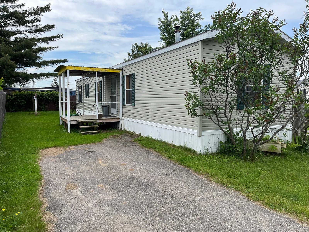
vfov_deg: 53.1
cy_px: 116
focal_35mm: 26
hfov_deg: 67.3
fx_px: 232
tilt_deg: -4.6
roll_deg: +0.0
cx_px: 154
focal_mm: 5.1
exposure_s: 1/1802
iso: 50
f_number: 1.6
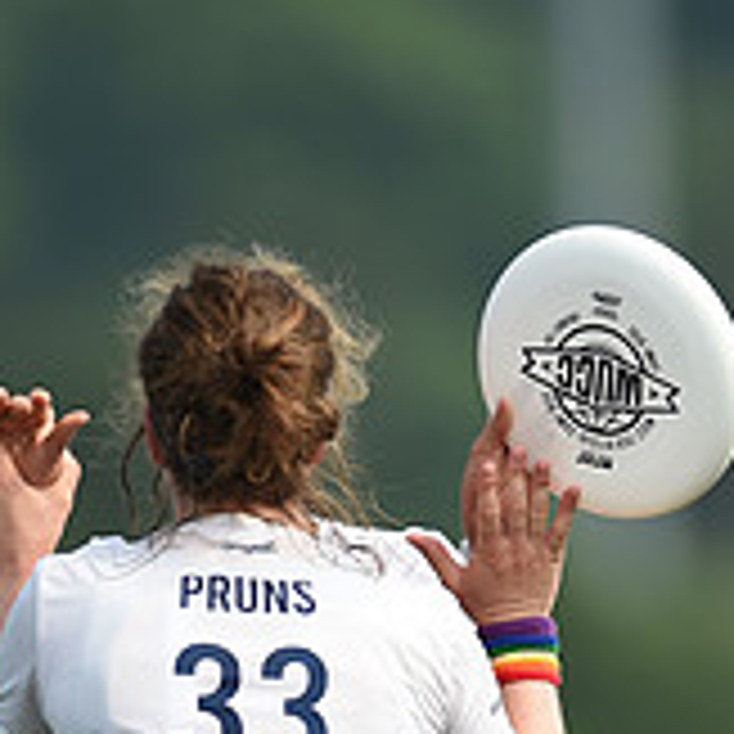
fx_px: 28908
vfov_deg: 1.5
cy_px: 1049
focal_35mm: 1205
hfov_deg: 1.5
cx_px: 250
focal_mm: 400
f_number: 2.8
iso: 100
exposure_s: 1/1000
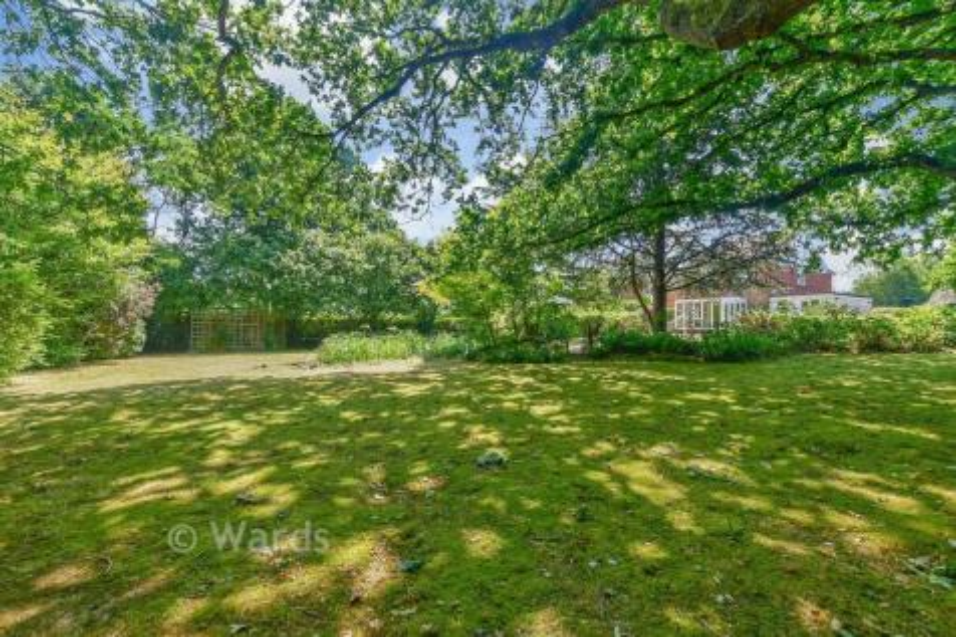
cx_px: 478
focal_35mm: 15
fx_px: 398
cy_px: 318
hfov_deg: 100.4
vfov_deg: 77.3
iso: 160
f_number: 8
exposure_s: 1/80
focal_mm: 10
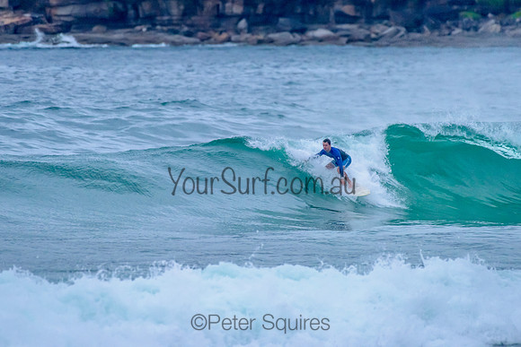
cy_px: 134
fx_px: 8868
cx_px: 244
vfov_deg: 2.2
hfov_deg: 3.4
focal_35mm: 613
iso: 2200
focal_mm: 500
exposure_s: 1/2000
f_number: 5.6
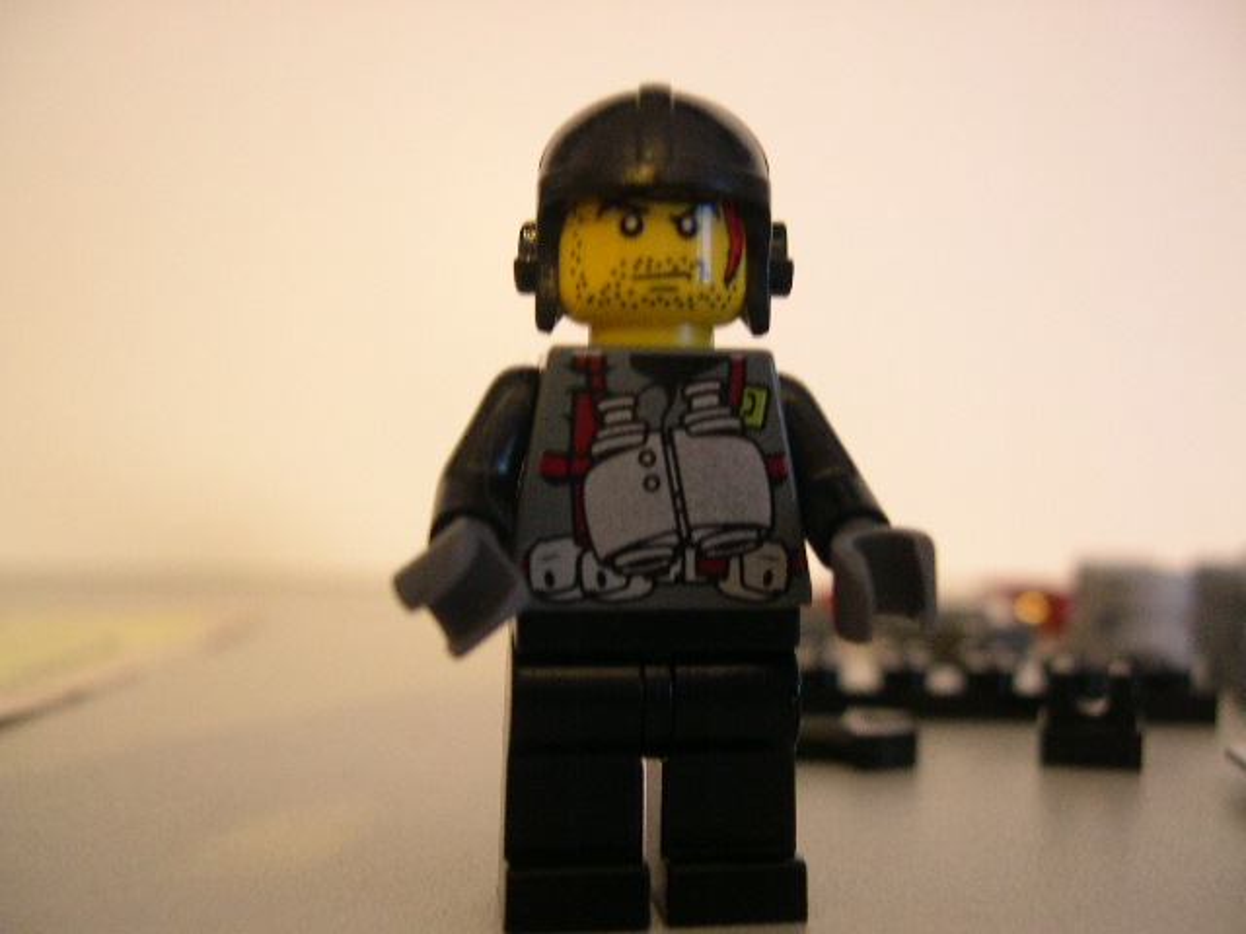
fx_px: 1368
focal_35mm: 38
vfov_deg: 37.7
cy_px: 467
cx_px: 623
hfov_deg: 49.0
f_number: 2.8
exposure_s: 1/4.8
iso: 309
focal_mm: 8
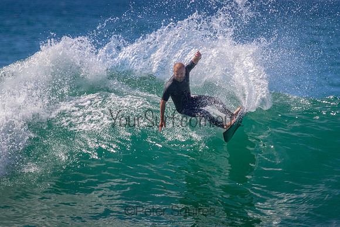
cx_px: 194
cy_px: 108
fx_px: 8611
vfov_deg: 1.5
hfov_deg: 2.3
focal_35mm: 912
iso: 1000
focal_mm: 800
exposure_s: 1/1600
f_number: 11
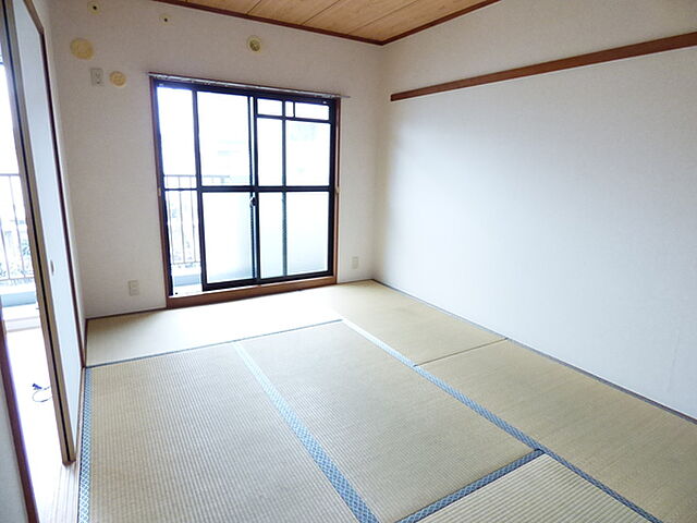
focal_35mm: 20
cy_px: 262
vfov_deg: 66.0
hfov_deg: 81.7
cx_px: 348
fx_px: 403
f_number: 2.8
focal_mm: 3.58
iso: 800
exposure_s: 1/80
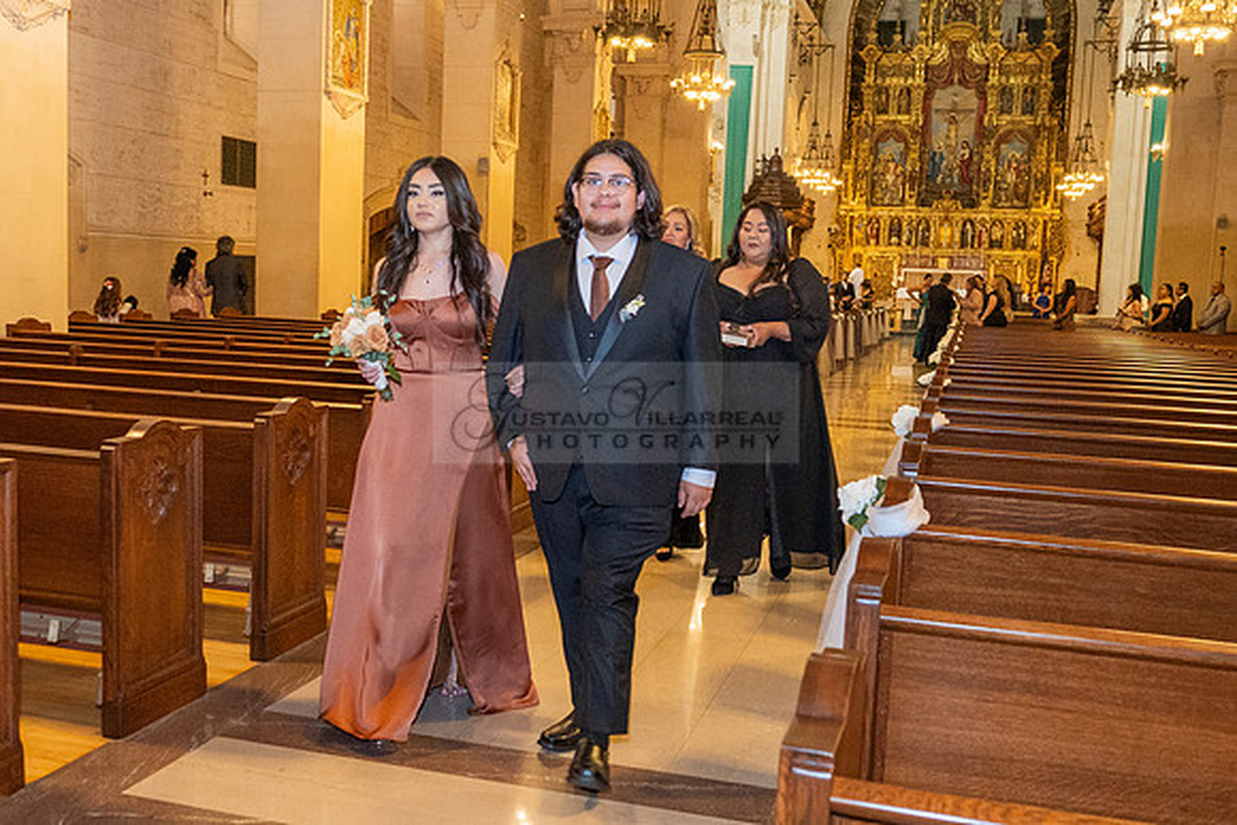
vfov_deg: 37.3
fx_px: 1223
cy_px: 413
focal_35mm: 36
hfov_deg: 53.6
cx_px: 560
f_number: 2.8
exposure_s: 1/125
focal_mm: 14
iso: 800
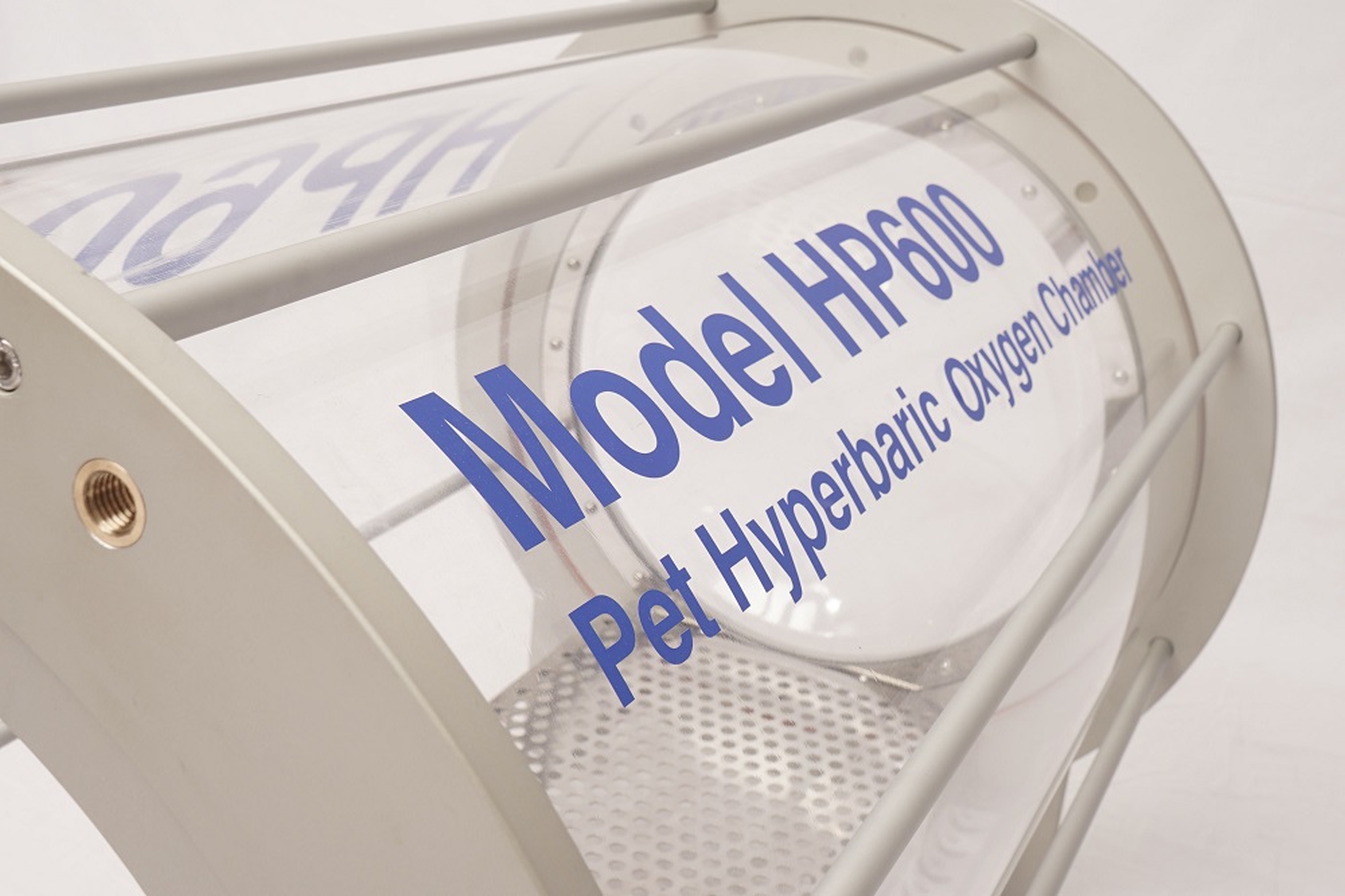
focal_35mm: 42
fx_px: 1569
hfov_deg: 46.4
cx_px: 672
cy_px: 448
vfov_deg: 31.9
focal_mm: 28
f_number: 10
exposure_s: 1/80
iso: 100
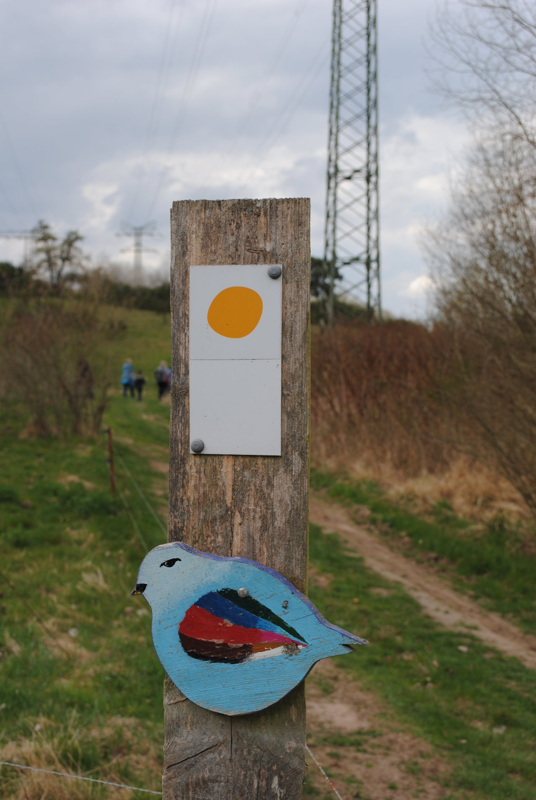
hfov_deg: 25.1
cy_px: 400
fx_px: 1202
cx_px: 268
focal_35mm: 54
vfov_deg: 36.8
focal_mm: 36
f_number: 7.1
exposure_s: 1/200
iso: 100
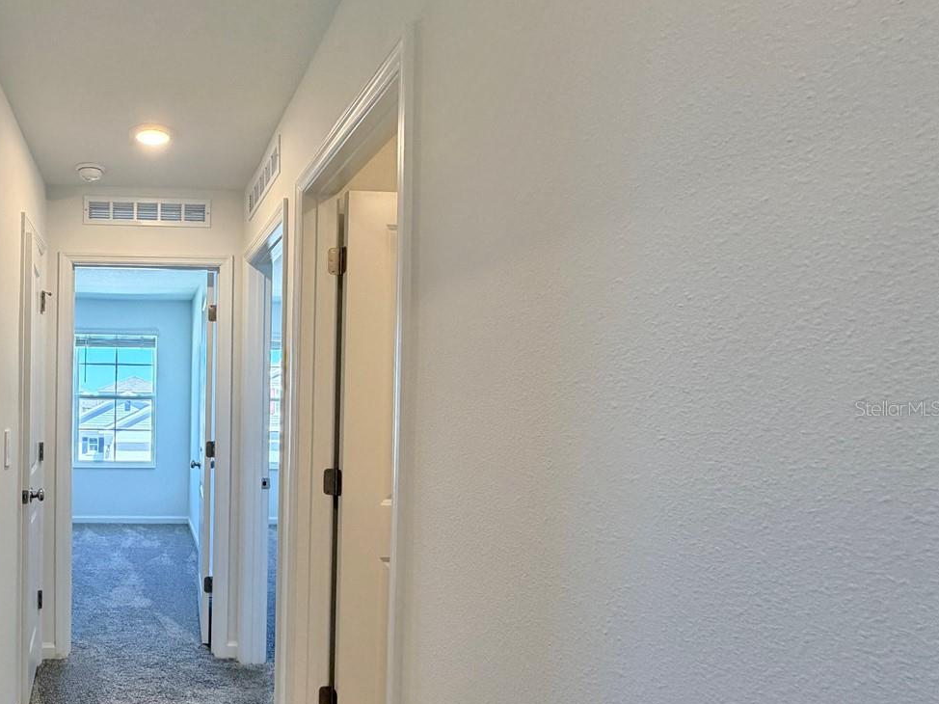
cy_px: 408
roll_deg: -0.4
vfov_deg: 58.6
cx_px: 174
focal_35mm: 23
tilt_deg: -1.0
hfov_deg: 66.4
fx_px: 624
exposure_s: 1/120
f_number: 2.2
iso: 200
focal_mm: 2.22
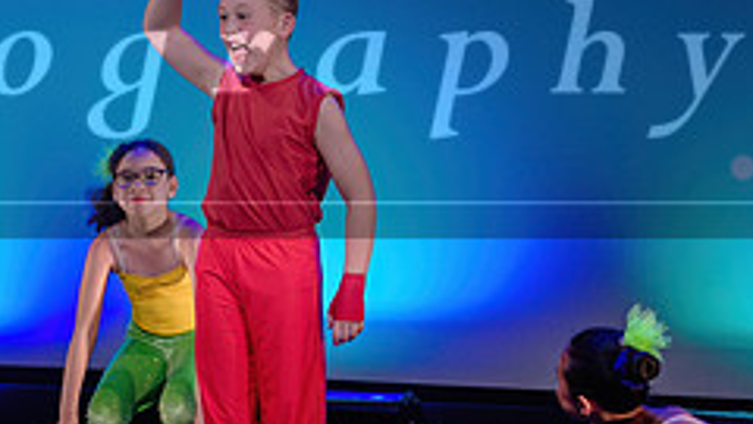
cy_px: 79
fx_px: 6309
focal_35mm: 316
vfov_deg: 3.8
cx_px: 100
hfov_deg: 6.8
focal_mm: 125
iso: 1600
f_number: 2.8
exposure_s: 1/250
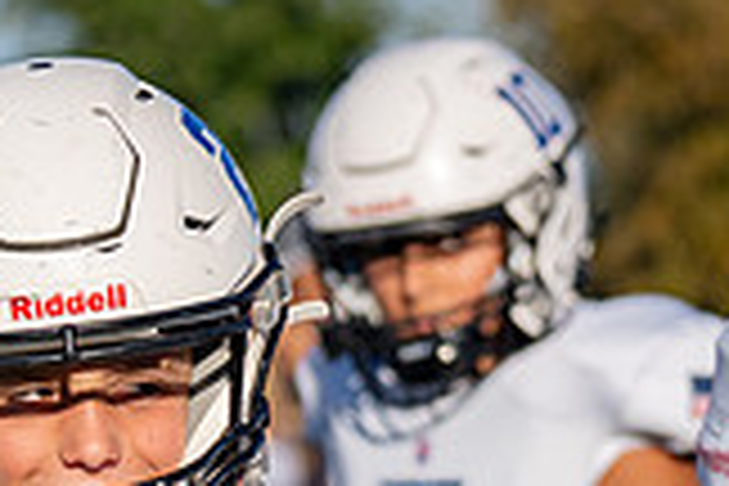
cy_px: 700
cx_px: -154
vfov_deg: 4.6
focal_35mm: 295
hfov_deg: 6.9
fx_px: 5973
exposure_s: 1/4000
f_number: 2.8
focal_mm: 70
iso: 125
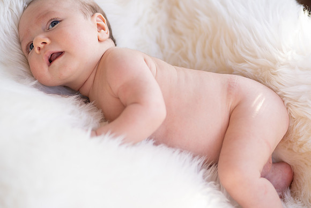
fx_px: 734
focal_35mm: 85
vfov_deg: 16.1
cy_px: 104
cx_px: 156
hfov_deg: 23.9
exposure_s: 1/125
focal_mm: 85
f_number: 2.5
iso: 100
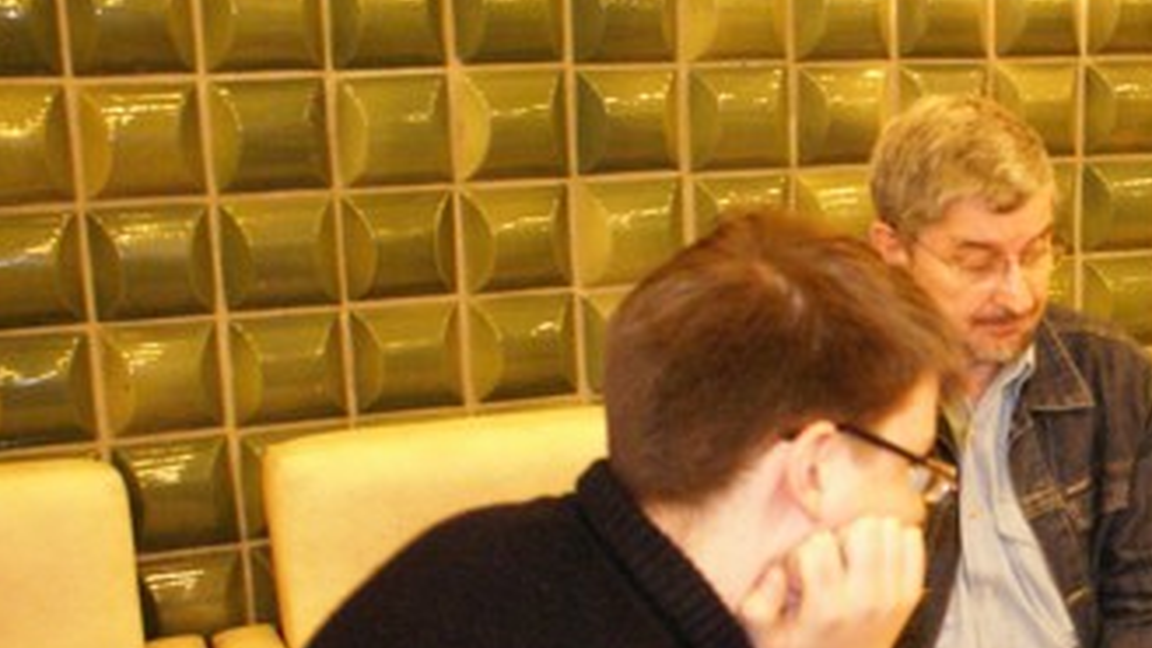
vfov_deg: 17.8
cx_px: 1159
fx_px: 2046
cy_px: 553
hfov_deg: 29.3
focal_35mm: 67
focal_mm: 20
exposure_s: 1/20
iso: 1600
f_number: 4
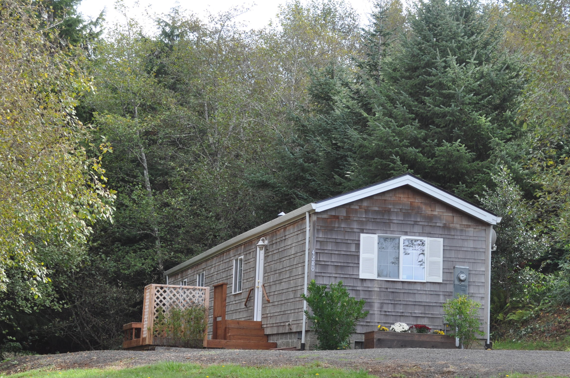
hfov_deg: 25.1
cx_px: 282
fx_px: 1281
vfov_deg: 16.8
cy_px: 238
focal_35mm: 81
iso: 200
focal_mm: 42
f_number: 6.3
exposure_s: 1/160
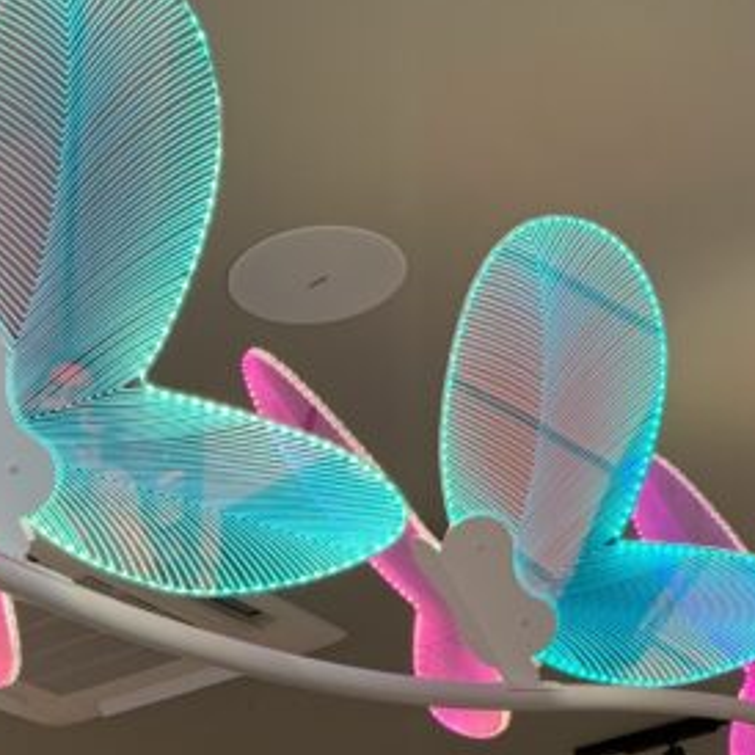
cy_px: 953
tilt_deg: +16.0
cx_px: 6
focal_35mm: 86
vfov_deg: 18.9
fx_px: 2122
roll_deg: -1.2
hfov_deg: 19.6
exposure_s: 1/50
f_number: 1.8
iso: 50
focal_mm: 4.25
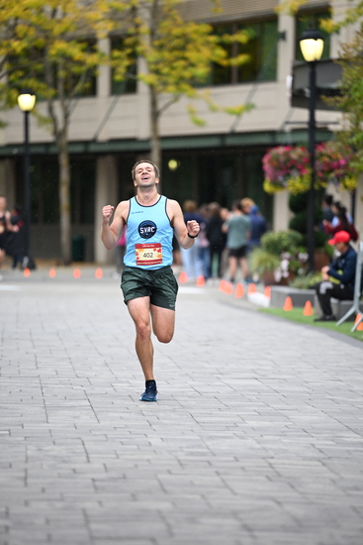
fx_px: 3023
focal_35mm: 200
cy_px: 272
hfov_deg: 6.9
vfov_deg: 10.3
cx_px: 182
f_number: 2.8
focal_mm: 200
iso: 1250
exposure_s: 1/1600
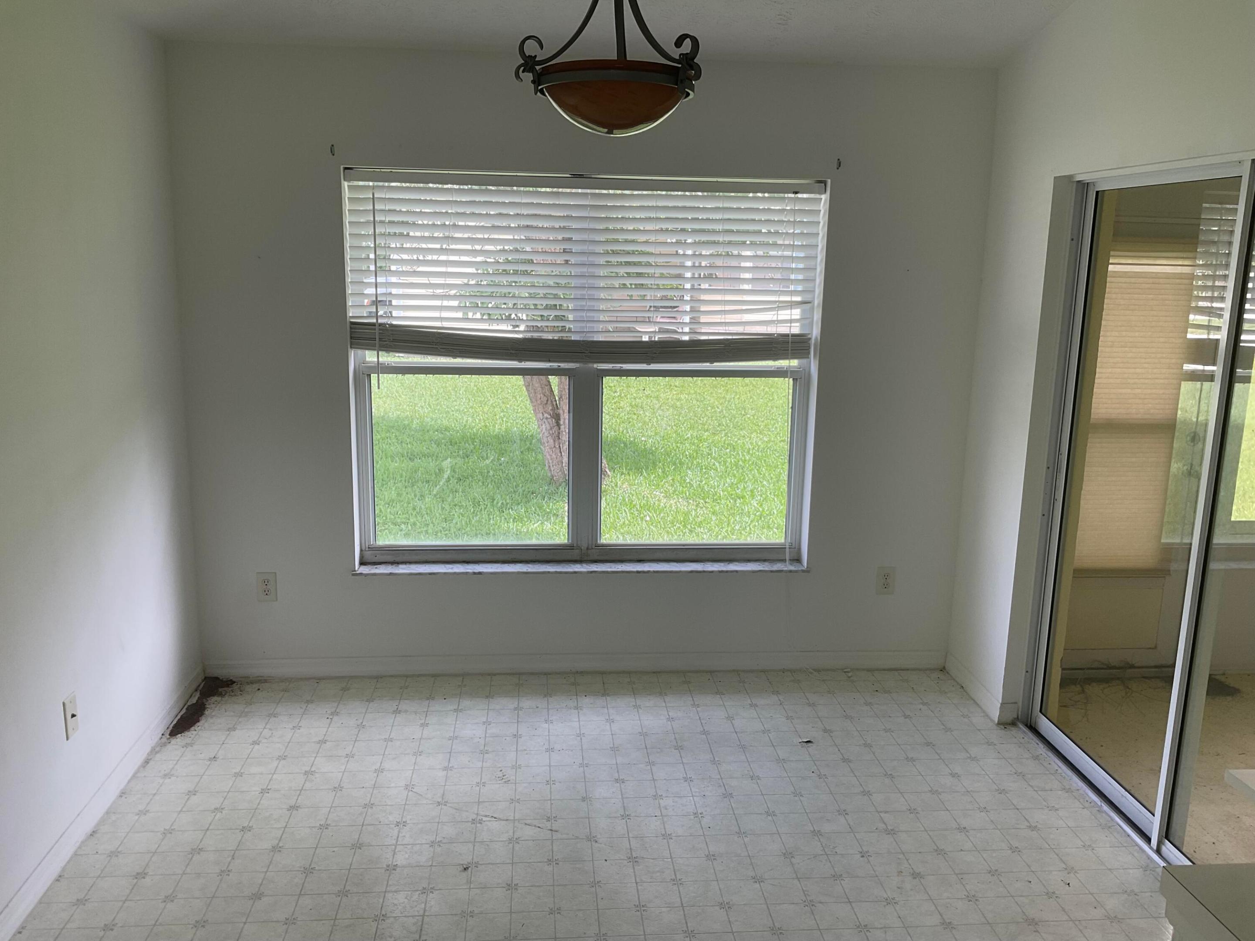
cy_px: 470
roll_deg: -1.7
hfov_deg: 61.7
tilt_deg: -12.2
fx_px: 1051
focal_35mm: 29
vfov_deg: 48.2
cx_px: 628
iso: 16
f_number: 1.8
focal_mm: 3
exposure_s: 1/122
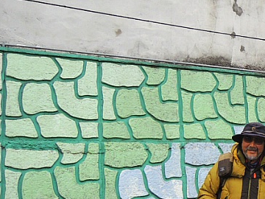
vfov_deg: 23.2
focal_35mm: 63
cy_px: 130
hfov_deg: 27.0
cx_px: 323
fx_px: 482
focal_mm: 4.3
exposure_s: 1/500
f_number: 2.8
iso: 100
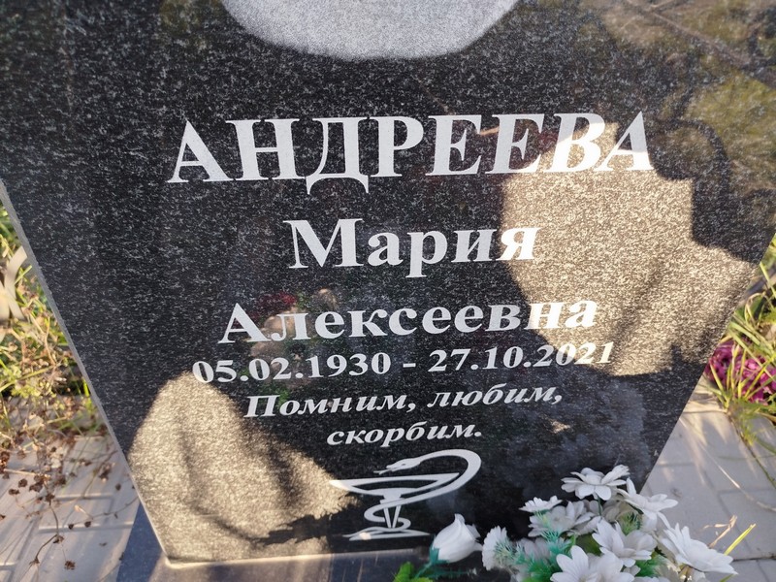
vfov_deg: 56.8
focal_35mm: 24
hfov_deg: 71.6
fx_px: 538
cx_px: 388
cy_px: 291
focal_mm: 5.31
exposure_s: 1/136
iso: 50
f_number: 1.7
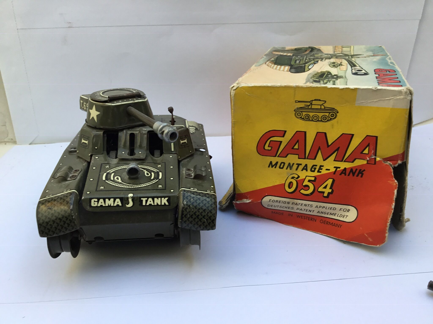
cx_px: 216
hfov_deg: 58.4
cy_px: 162
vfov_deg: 45.4
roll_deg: -0.4
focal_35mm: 31
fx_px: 388
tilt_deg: -24.4
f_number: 2.4
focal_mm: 3.3
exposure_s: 1/50
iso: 32
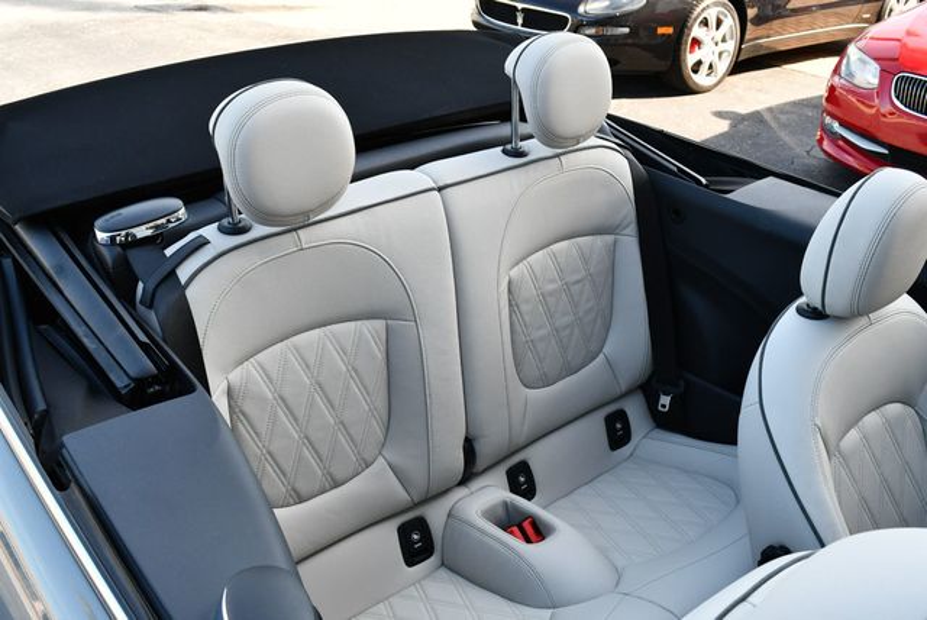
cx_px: 464
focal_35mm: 36
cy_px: 310
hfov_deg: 53.1
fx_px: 928
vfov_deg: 36.9
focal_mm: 18
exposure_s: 1/250
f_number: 5.6
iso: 400
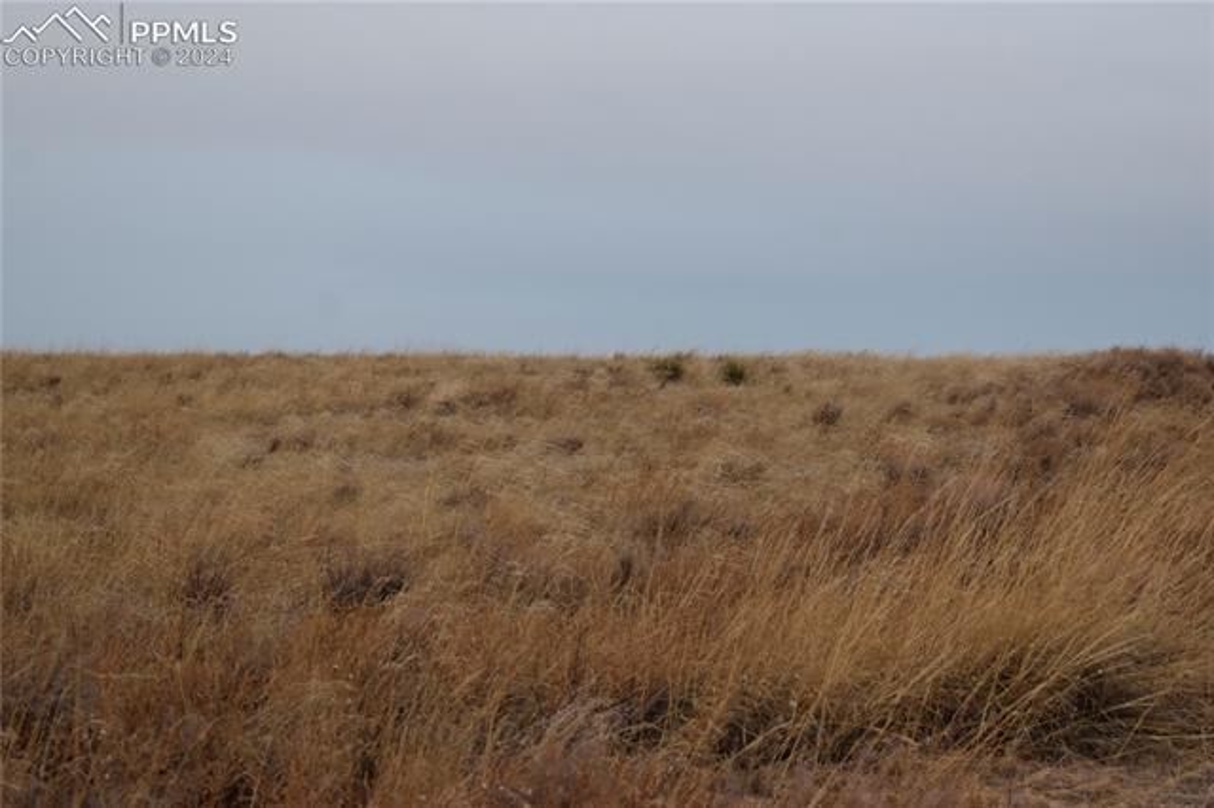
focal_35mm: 78
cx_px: 607
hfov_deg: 26.0
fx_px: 2629
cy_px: 404
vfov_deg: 17.5
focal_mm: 52
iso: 800
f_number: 5.6
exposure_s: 1/200
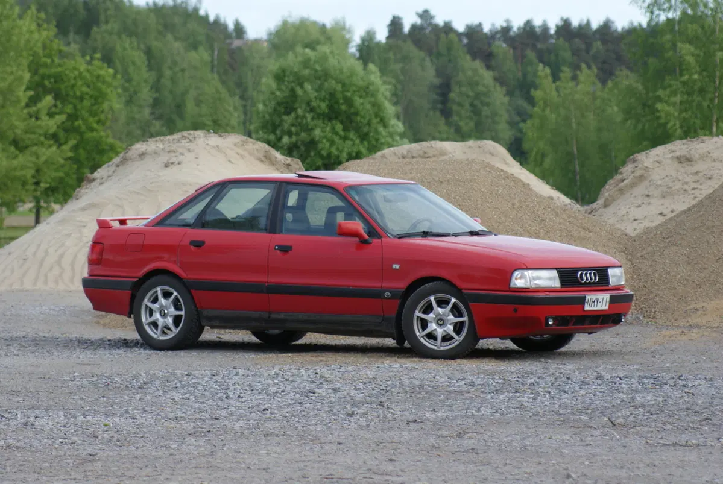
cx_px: 362
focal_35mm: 225
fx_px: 4525
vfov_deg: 6.1
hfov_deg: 9.1
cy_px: 242
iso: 320
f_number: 5.6
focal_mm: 150
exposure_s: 1/250
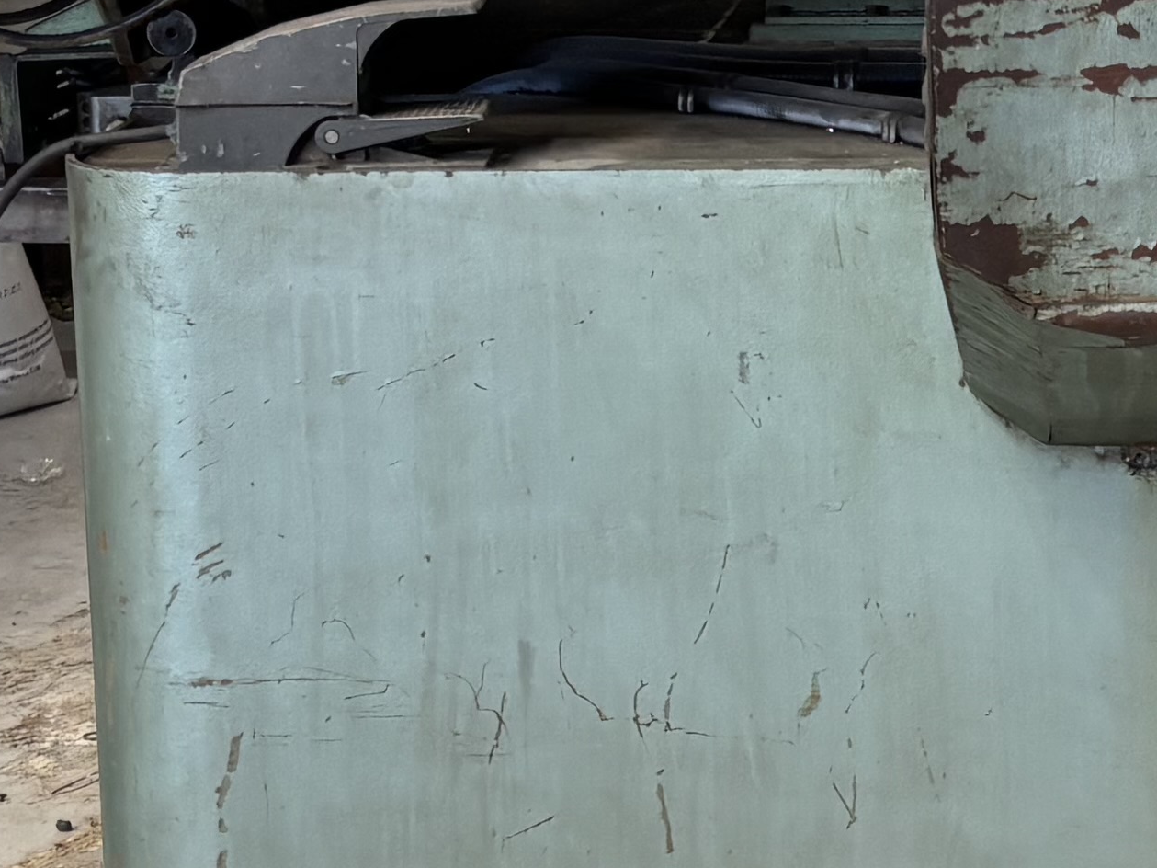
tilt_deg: -11.9
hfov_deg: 16.4
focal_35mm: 118
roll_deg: +0.2
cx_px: 1157
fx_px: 3944
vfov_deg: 12.5
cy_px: 351
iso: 125
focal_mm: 5.96
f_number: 1.6
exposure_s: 1/100
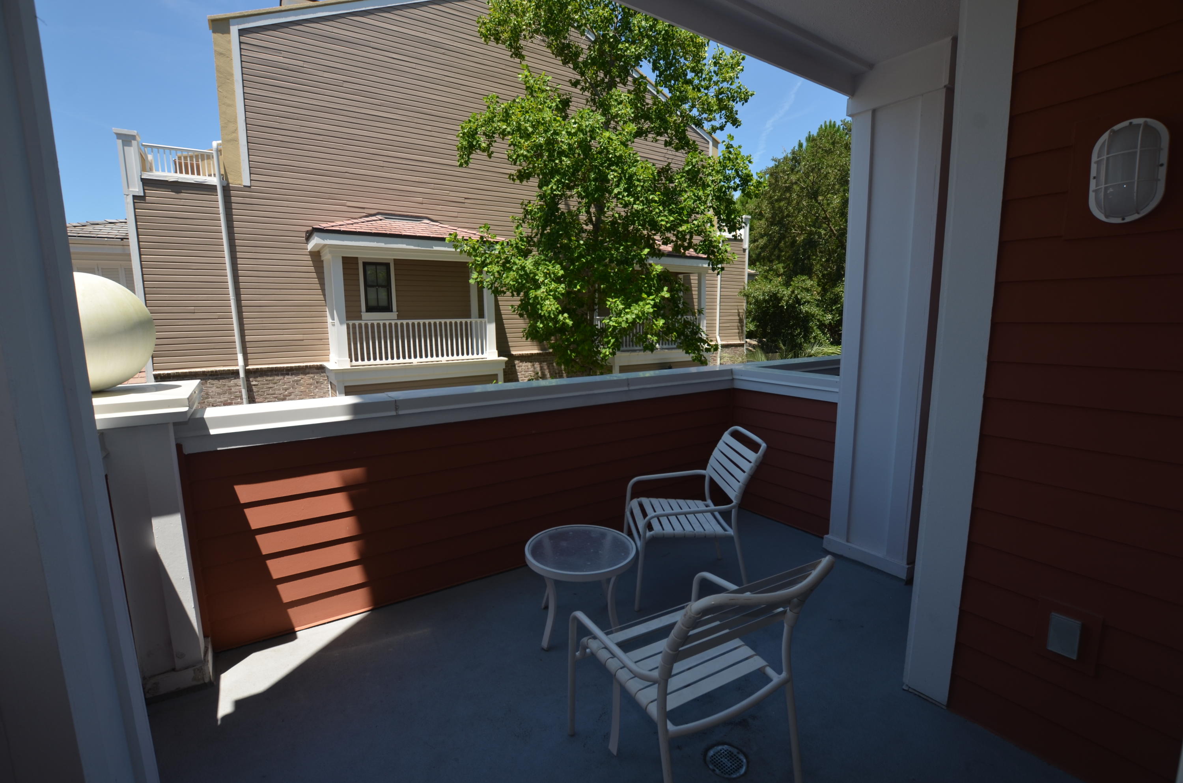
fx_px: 566
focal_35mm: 17
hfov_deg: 92.6
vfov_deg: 69.4
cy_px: 392
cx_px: 592
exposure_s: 1/200
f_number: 7.1
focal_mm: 11.5
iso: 100
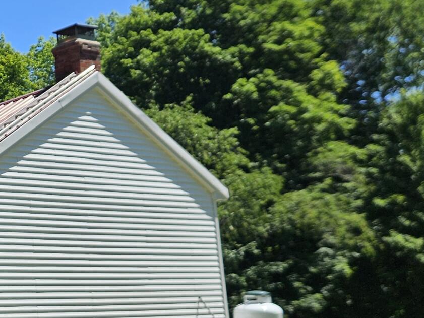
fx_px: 1005
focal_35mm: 82
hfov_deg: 20.2
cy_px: 211
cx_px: -228
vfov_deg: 17.9
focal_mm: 5.4
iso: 25
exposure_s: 1/1994
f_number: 1.8
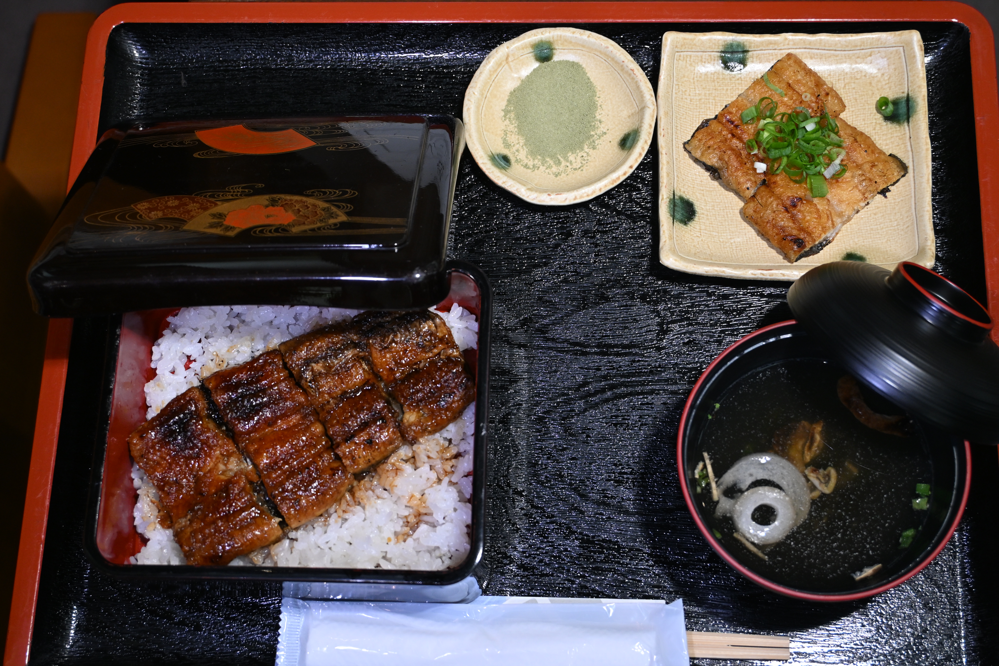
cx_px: 500
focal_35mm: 50
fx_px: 1374
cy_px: 333
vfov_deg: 27.3
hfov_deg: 40.0
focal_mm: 33
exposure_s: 1/160
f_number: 5
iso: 400
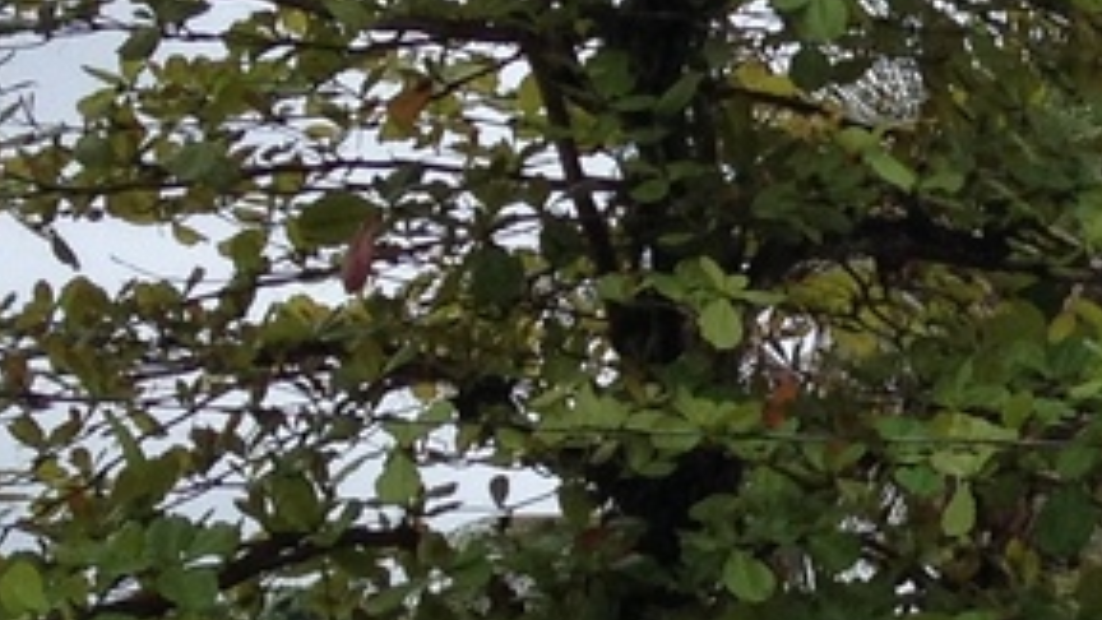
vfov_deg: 5.7
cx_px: 2422
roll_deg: +0.5
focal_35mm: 212
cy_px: 796
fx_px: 6195
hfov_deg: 9.3
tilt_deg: +1.1
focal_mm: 4.28
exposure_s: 1/1255
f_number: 2.4
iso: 50
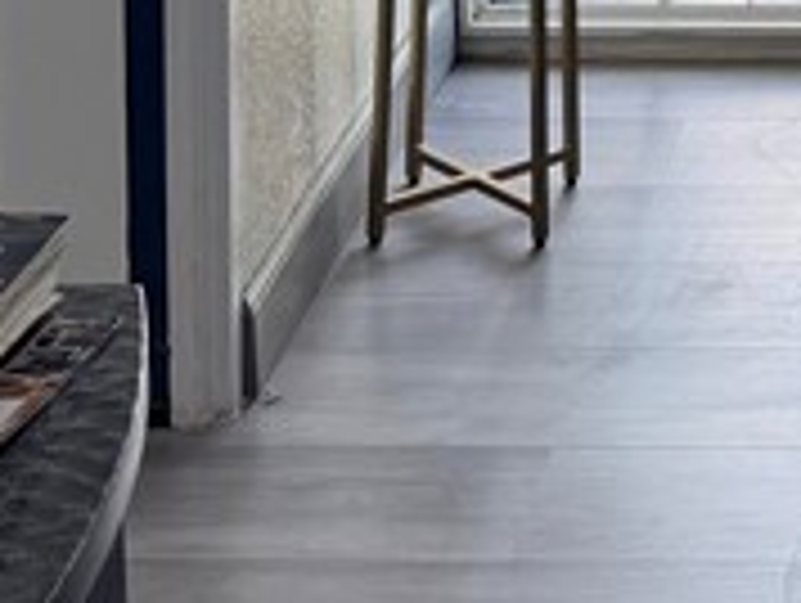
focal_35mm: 138
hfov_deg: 13.7
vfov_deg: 9.7
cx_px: 1048
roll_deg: -0.5
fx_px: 3198
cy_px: -756
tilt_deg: -5.0
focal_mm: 6.76
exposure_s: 1/188
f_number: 1.78
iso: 100
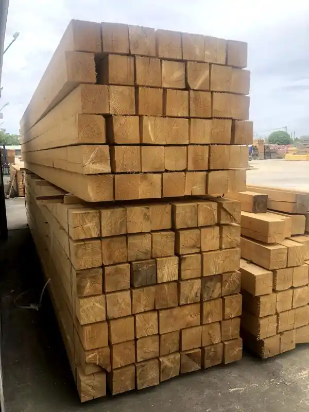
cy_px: 206
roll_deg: +1.2
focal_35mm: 28
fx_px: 333
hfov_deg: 49.7
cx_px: 154
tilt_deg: -8.0
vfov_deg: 63.4
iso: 20
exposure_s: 1/800
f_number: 1.8
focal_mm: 4
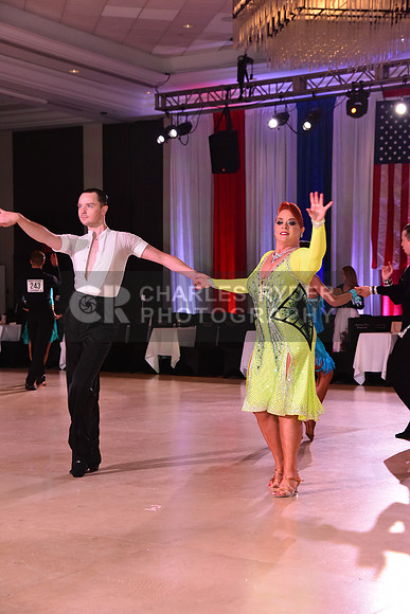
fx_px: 1195
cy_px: 307
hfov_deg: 19.5
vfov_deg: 28.8
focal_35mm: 70
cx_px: 205
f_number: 6.3
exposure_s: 1/320
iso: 2500
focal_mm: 70
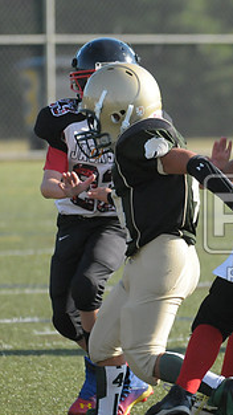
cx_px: 361
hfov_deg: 2.1
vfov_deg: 3.7
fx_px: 6383
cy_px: 223
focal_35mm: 581
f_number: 4
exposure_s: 1/5000
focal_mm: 200
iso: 1600
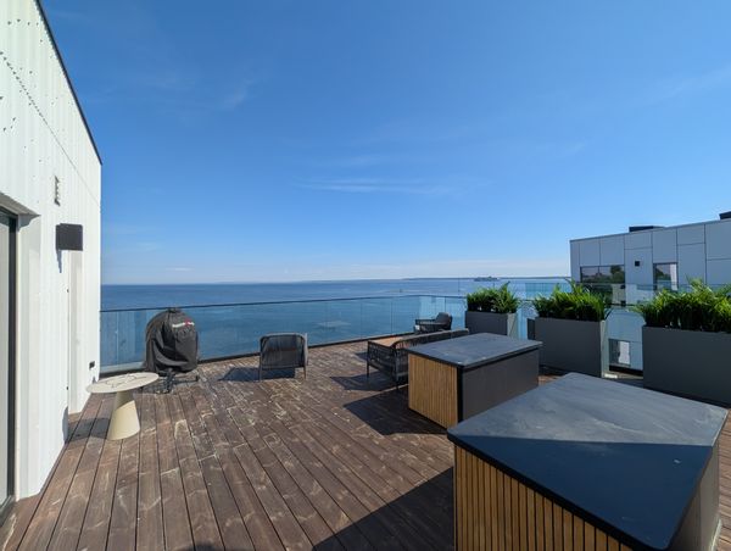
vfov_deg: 94.7
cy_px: 276
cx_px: 366
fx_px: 254
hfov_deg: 110.4
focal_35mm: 12
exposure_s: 1/5319
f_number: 1.7
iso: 55
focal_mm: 2.02
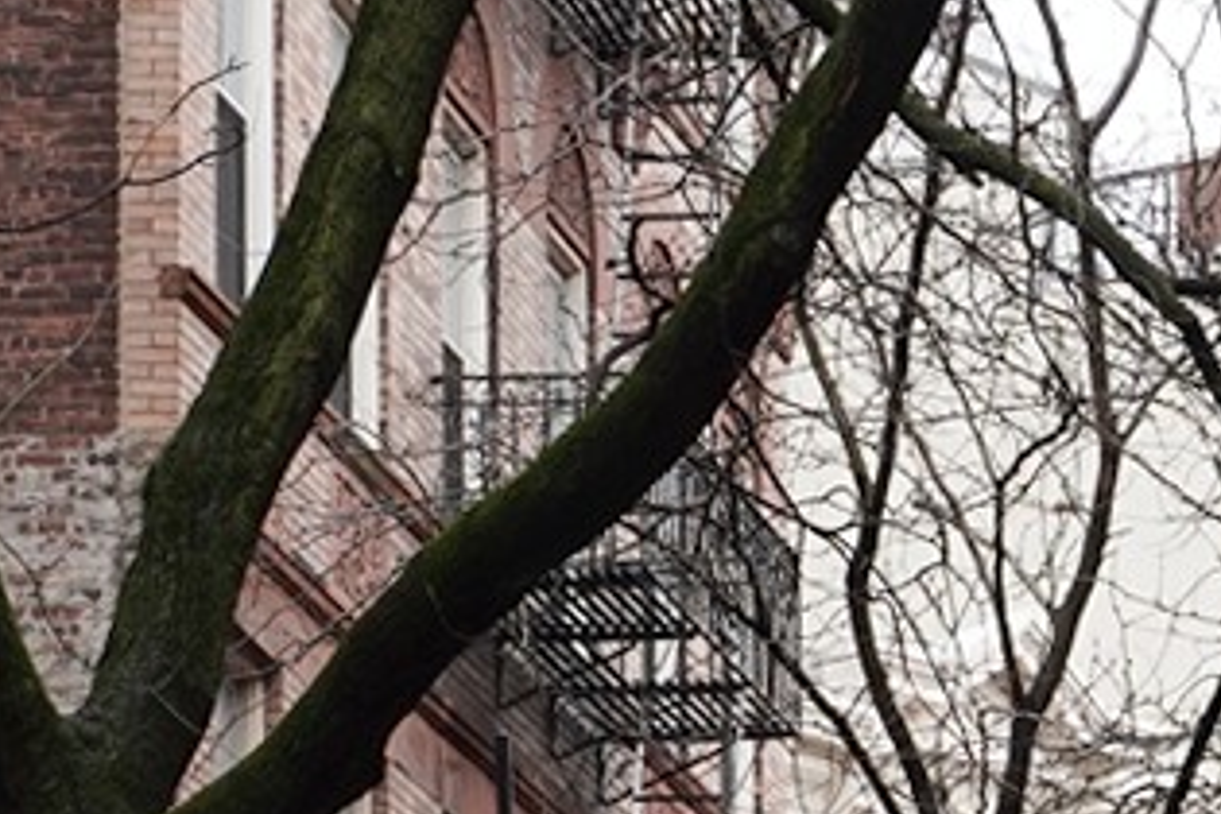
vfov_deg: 5.2
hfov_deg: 7.8
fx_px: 8614
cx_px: 2411
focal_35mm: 254
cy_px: 2252
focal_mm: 40
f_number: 8
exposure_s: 1/100
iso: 400
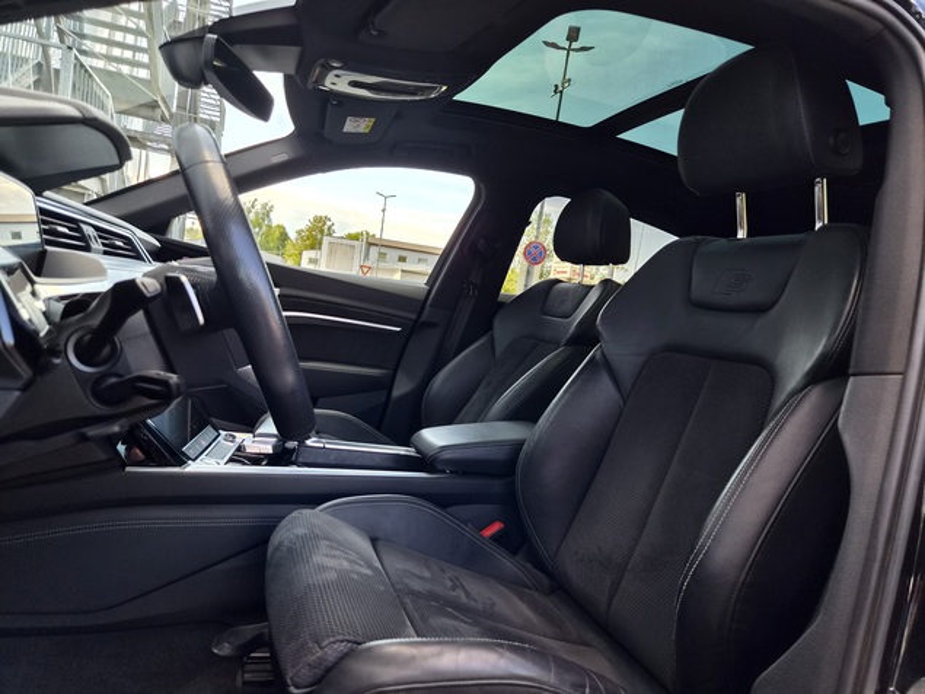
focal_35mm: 23
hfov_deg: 73.9
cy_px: 347
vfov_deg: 58.9
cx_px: 462
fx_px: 614
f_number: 1.8
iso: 64
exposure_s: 1/359
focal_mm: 5.4
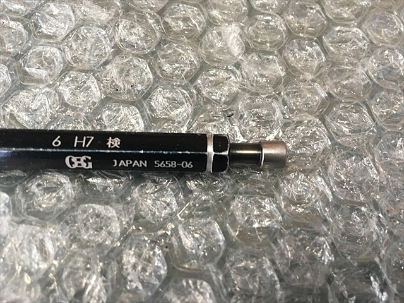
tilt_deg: -68.5
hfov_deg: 61.7
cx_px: 202
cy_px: 152
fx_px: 338
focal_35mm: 29
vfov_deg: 48.2
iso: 100
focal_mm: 4.15
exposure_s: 1/30
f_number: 2.2
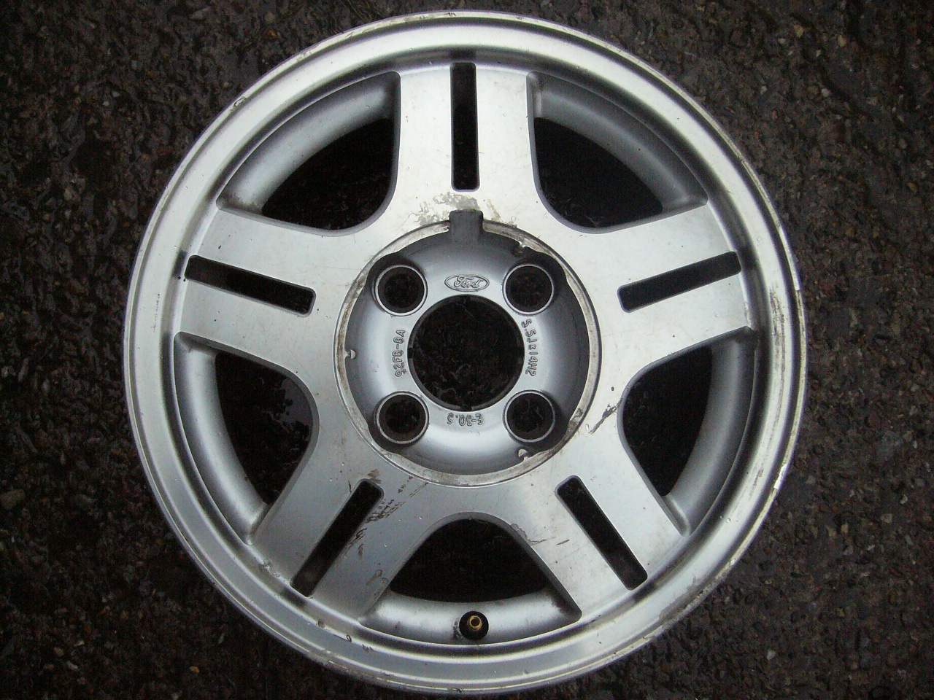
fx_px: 944
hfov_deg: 52.6
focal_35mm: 35
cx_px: 467
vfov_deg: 40.7
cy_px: 350
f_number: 2.8
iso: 400
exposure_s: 1/500
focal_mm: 5.8
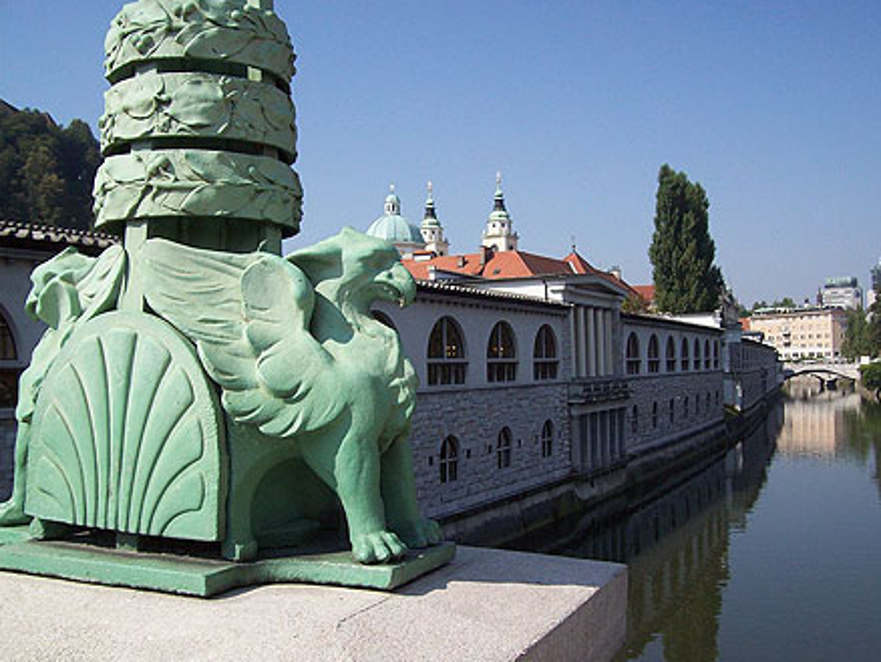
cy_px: 326
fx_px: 942
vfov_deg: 38.7
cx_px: 451
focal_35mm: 37
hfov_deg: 50.1
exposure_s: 1/602
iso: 80
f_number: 4.8
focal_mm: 6
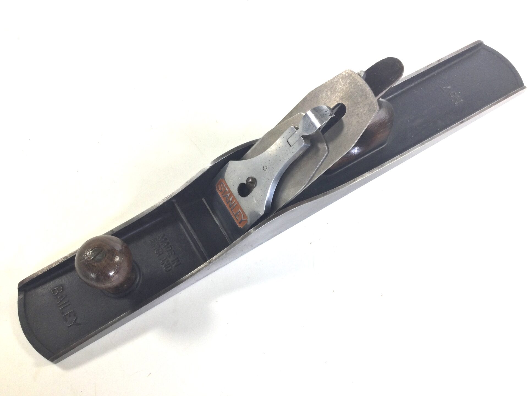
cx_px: 264
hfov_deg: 58.4
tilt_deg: -67.9
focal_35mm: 31
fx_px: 473
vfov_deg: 45.4
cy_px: 198
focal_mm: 3.3
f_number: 2.4
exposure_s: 1/100
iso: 25
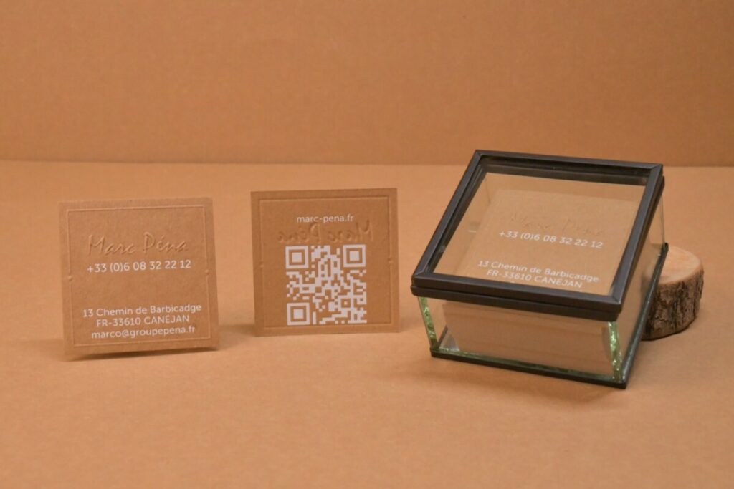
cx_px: 367
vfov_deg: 23.8
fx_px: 1162
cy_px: 244
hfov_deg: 35.0
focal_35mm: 57
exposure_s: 1/125
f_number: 14
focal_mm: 38
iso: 6400
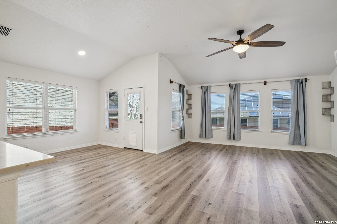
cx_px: 168
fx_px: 150
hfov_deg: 96.7
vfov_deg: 73.7
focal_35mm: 16
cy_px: 112
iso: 400
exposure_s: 1/15
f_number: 8
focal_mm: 16
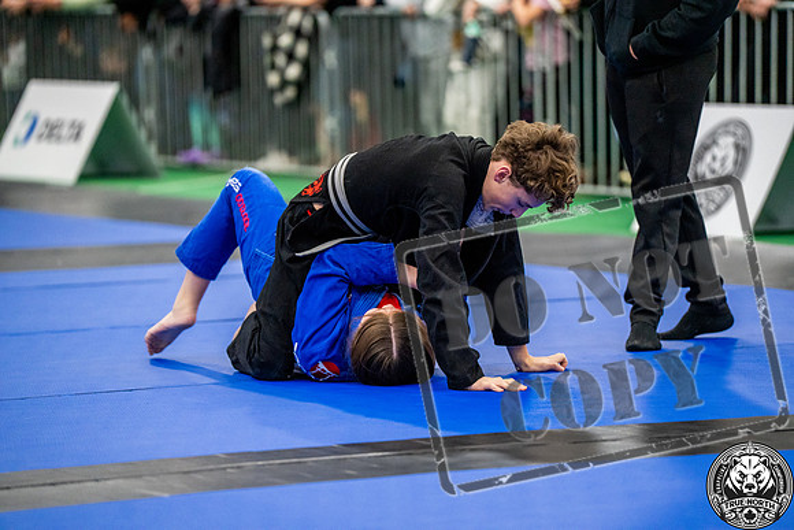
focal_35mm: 191
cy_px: 265
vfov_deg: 7.2
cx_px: 397
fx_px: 4213
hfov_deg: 10.8
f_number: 2.8
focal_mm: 191
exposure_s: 1/500
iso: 5000
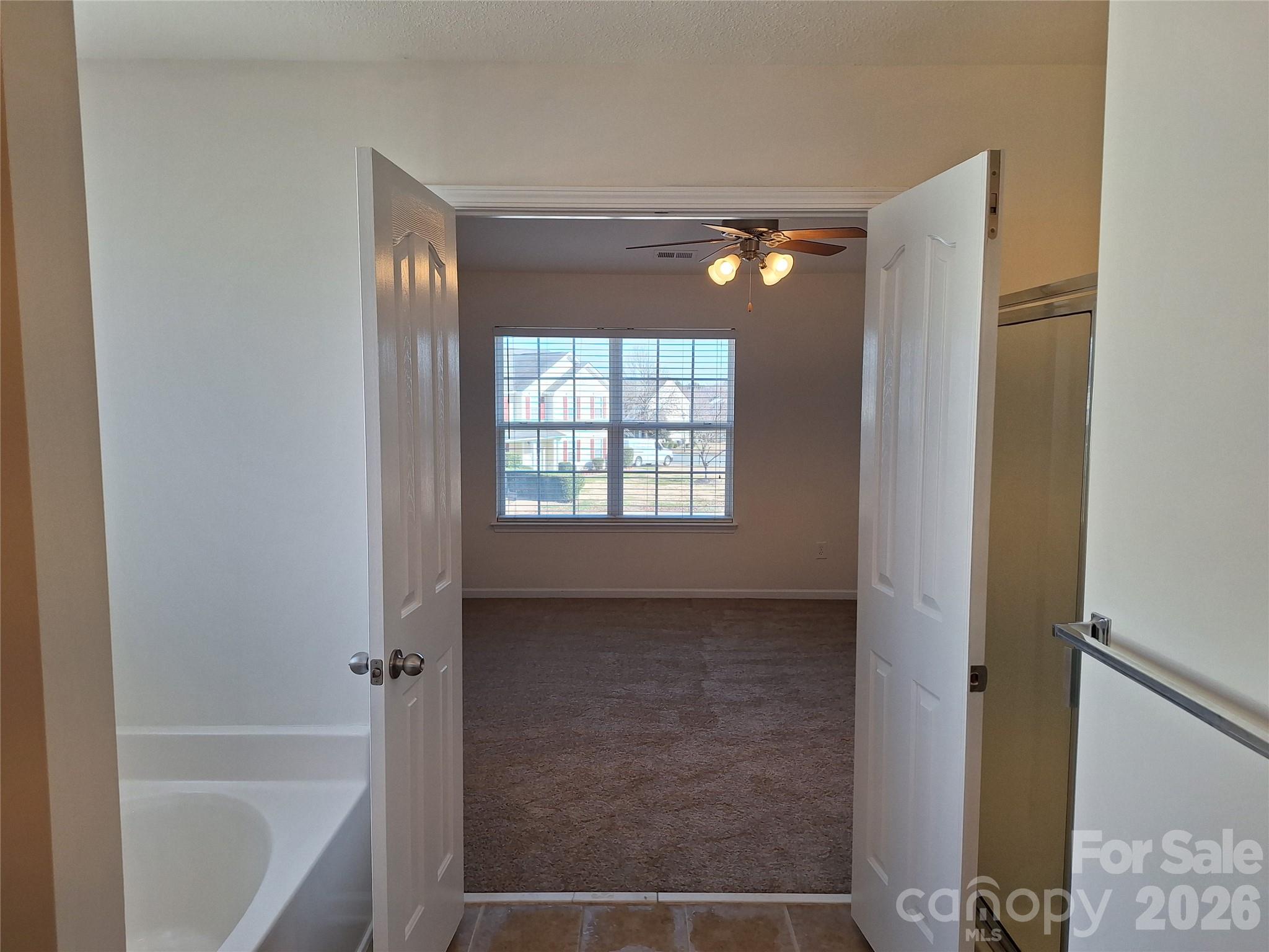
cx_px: 634
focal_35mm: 23
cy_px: 476
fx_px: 843
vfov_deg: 58.9
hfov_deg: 73.9
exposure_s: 1/285
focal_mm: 5.54
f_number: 1.8
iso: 40
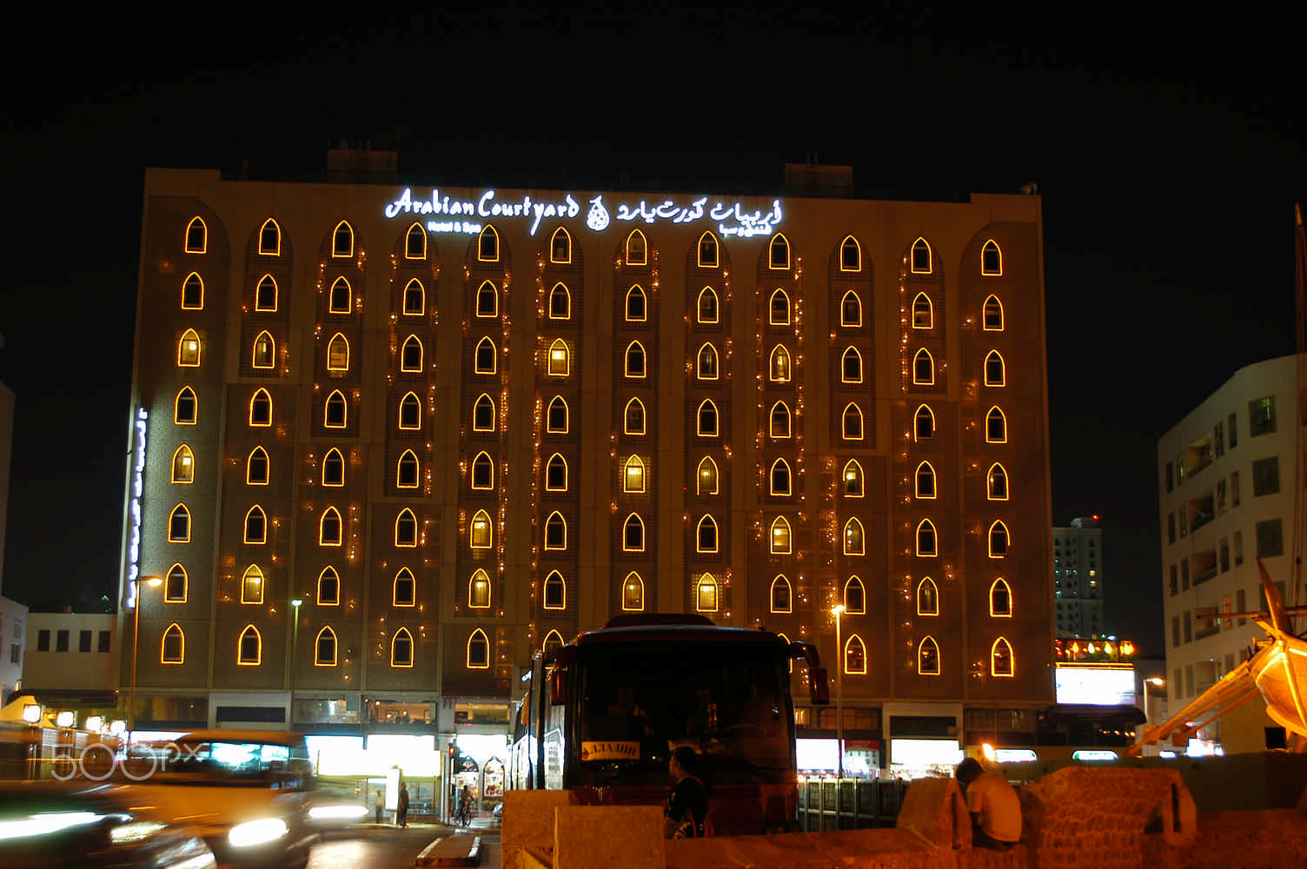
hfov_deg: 38.9
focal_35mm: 51
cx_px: 654
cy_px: 434
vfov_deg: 26.4
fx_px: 1850
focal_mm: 34
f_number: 5.6
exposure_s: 1
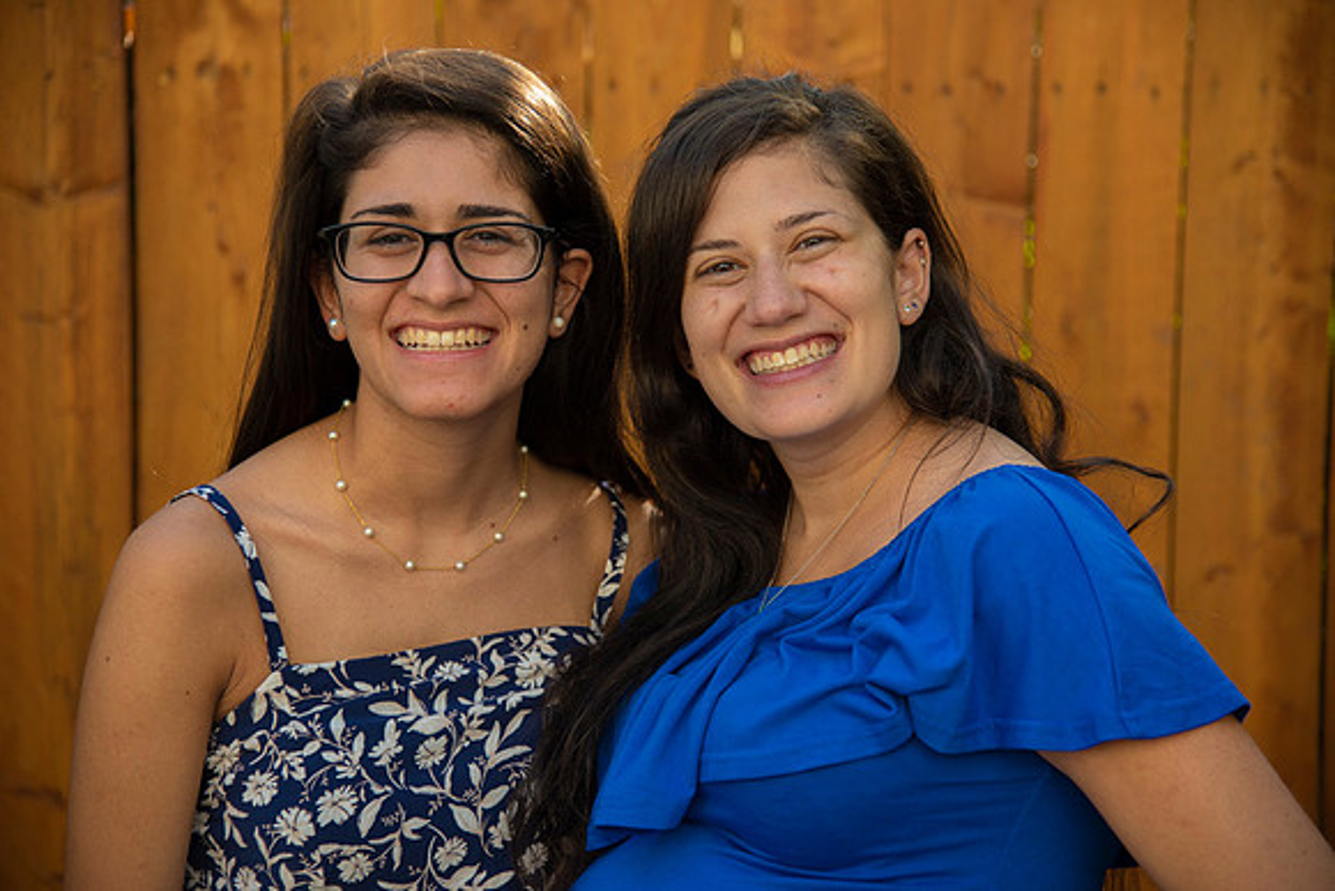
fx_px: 3153
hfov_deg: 23.9
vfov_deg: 16.1
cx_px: 668
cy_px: 446
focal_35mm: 85
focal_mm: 85
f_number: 4
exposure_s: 1/320
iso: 125
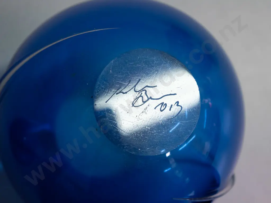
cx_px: 136
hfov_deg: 25.0
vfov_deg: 18.9
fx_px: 611
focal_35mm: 78
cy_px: 102
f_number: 5.6
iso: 3200
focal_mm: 39
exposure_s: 1/200
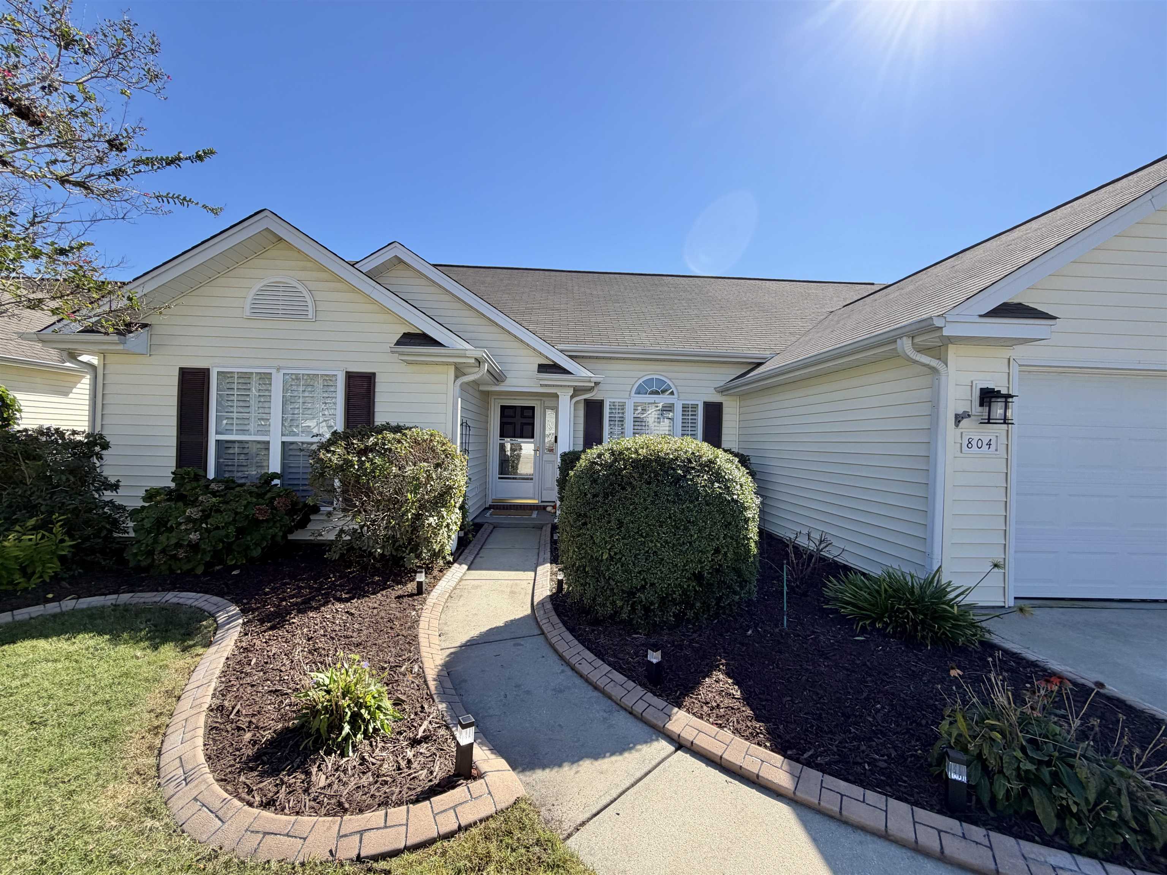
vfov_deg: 85.7
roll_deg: -0.8
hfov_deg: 102.1
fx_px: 472
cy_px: 438
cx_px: 584
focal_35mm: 14
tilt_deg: +1.5
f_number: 2.2
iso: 32
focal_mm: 2.22
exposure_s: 1/770
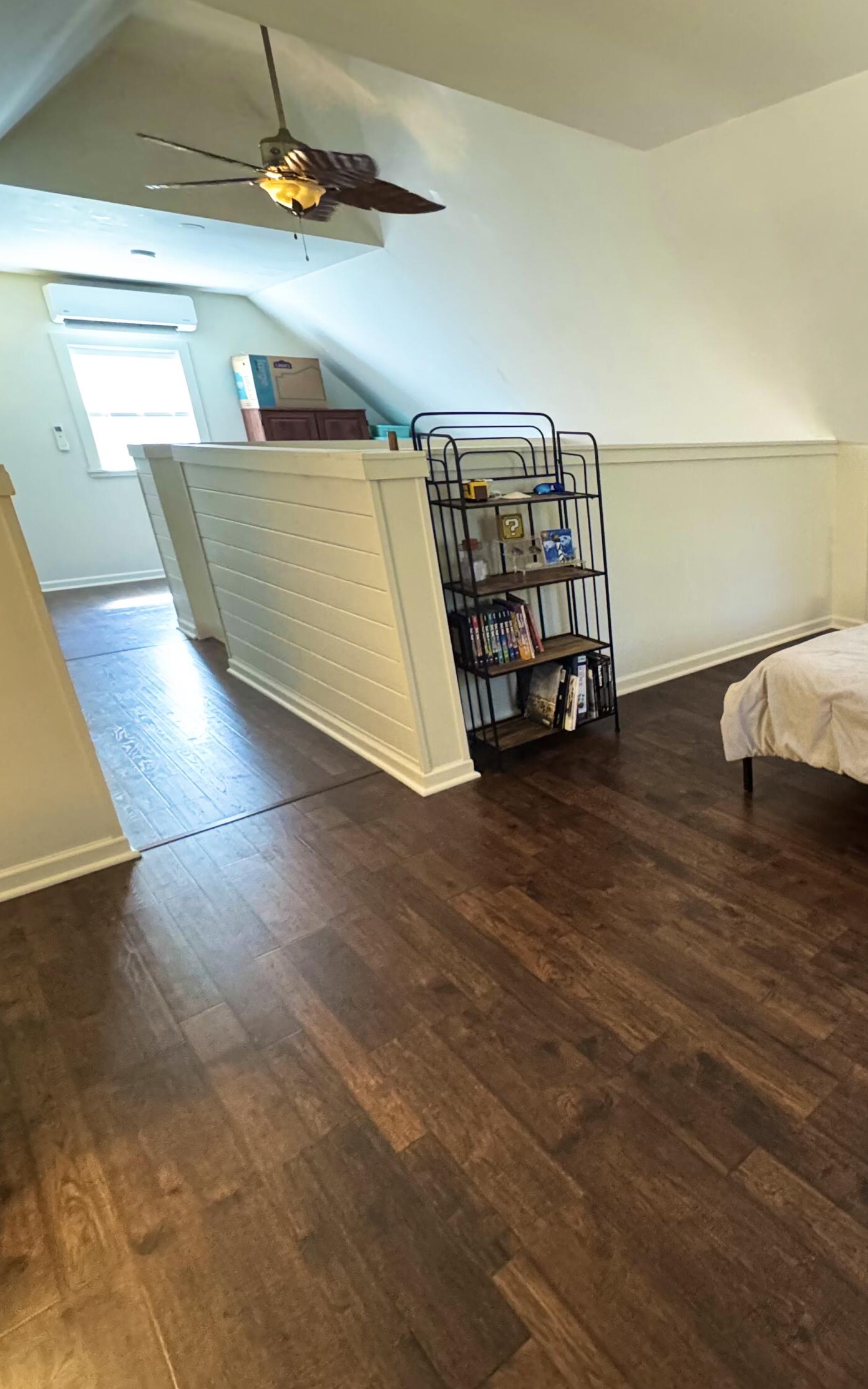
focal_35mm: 20
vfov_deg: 85.1
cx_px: 774
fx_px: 757
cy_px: 690
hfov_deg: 52.7
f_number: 2.2
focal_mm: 2.22
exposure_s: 1/60
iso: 800
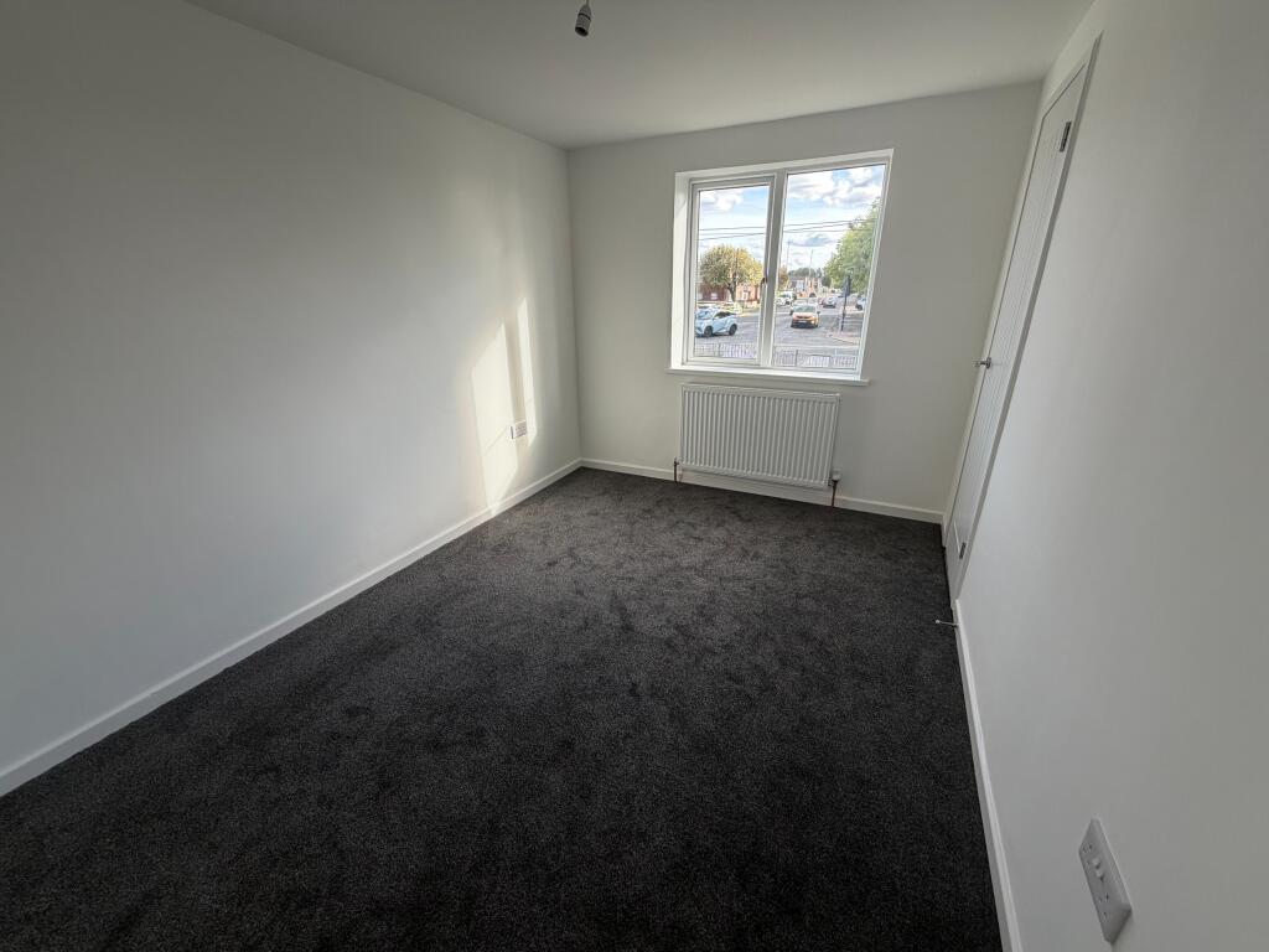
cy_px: 476
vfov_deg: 85.7
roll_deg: +0.8
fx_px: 513
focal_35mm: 14
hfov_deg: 102.1
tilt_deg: -20.2
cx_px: 634
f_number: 2.2
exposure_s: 1/121
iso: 50
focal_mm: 2.22
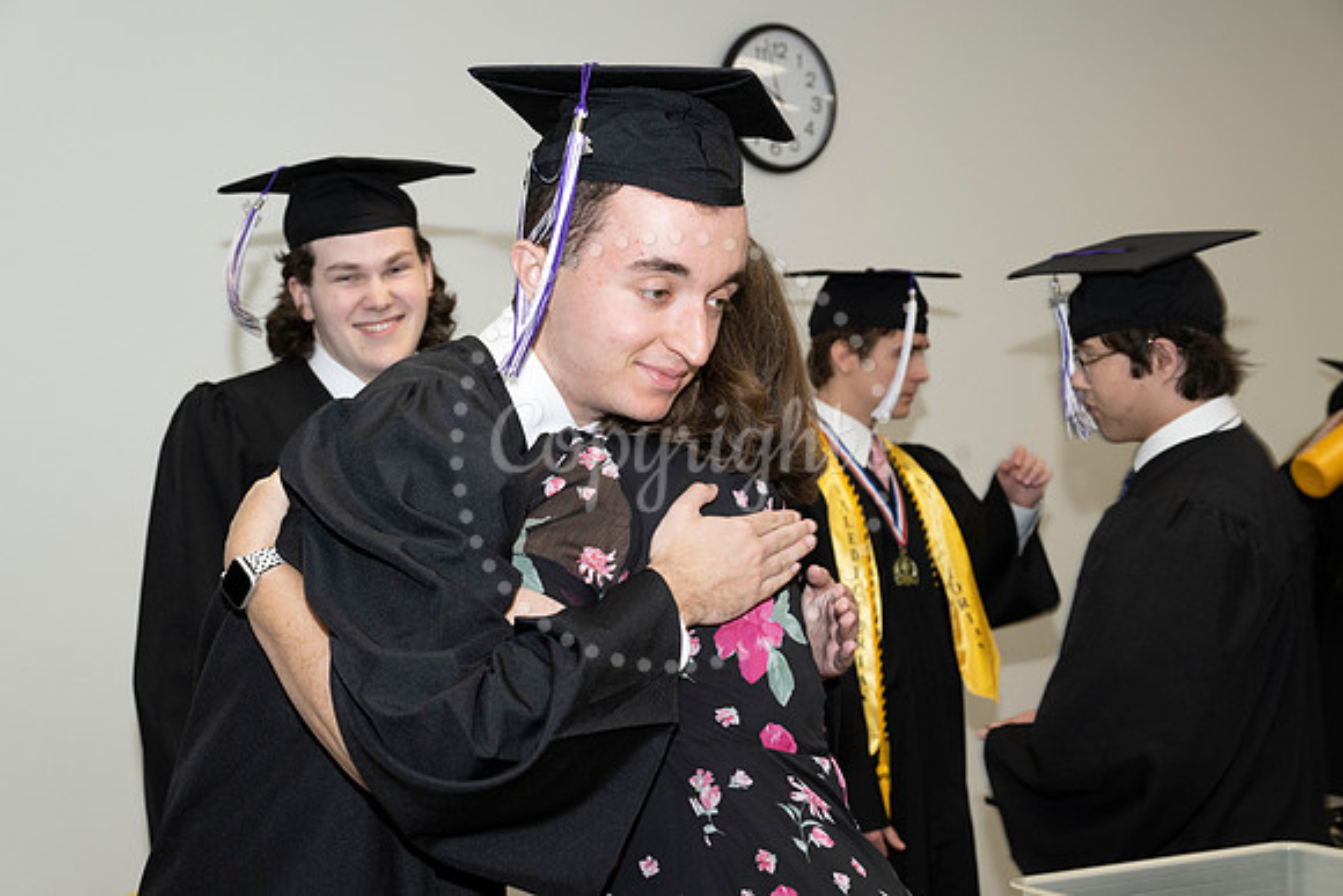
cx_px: 672
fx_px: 1940
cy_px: 448
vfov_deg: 26.0
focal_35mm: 52
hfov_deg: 38.2
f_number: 5.6
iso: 800
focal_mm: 52
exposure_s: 1/80
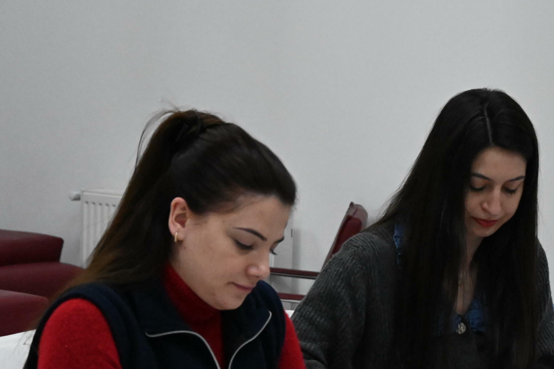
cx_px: 489
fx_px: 1939
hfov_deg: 16.1
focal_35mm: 126
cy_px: 341
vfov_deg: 10.8
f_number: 6
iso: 10000
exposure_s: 1/250
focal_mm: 64
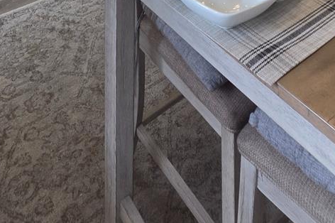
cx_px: 183
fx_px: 400
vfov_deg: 19.1
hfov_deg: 45.4
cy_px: -220
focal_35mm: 43
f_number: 2.2
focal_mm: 2.2
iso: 64
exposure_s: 1/120
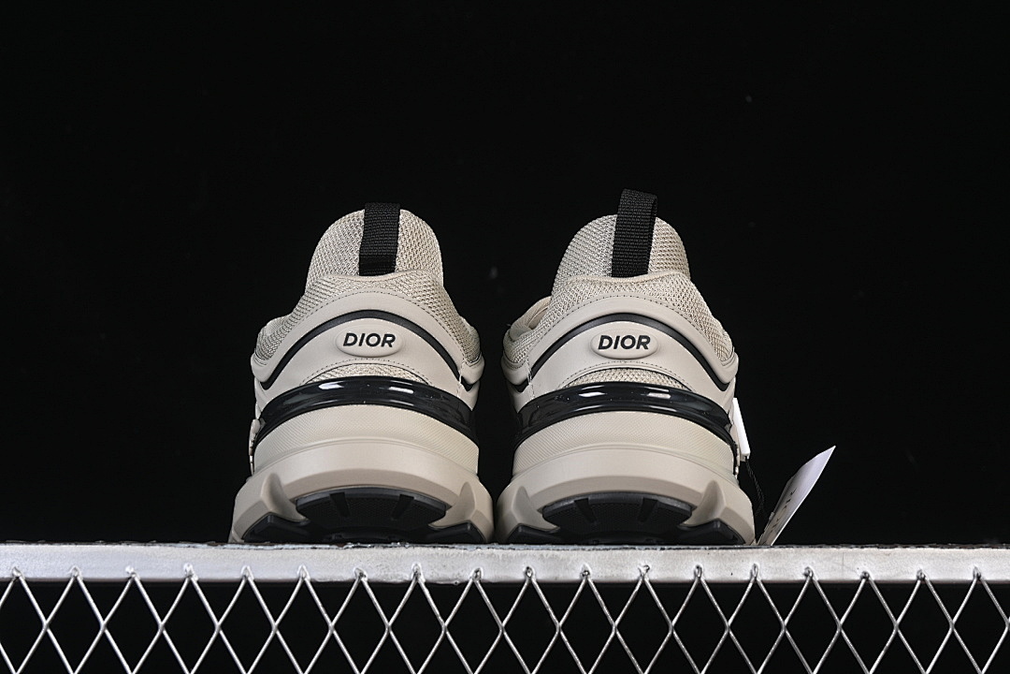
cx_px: 505
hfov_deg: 27.0
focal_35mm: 75
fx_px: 2104
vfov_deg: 18.2
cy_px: 337
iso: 160
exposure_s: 1/60
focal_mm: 50
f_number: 7.1
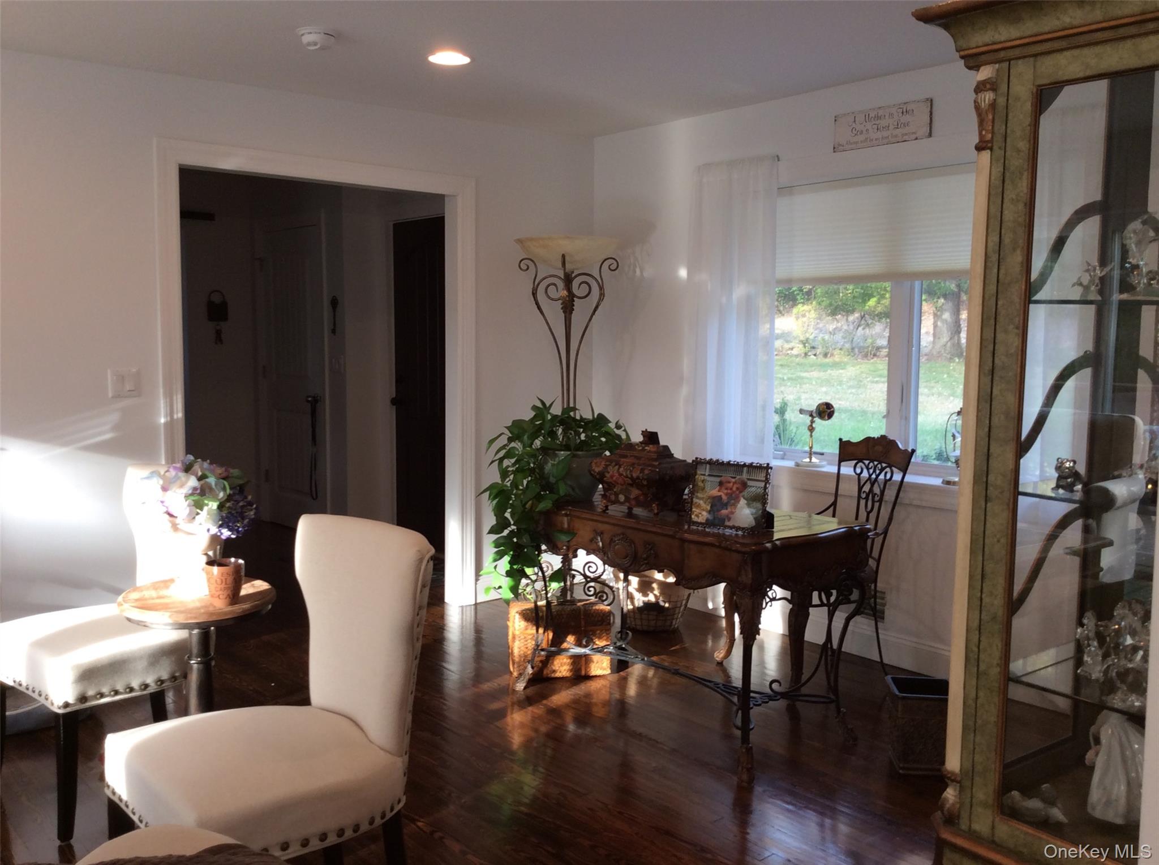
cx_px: 580
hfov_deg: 55.4
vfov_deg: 42.8
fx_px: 1103
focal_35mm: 33
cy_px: 432
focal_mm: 3.3
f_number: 2.4
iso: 40
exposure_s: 1/24
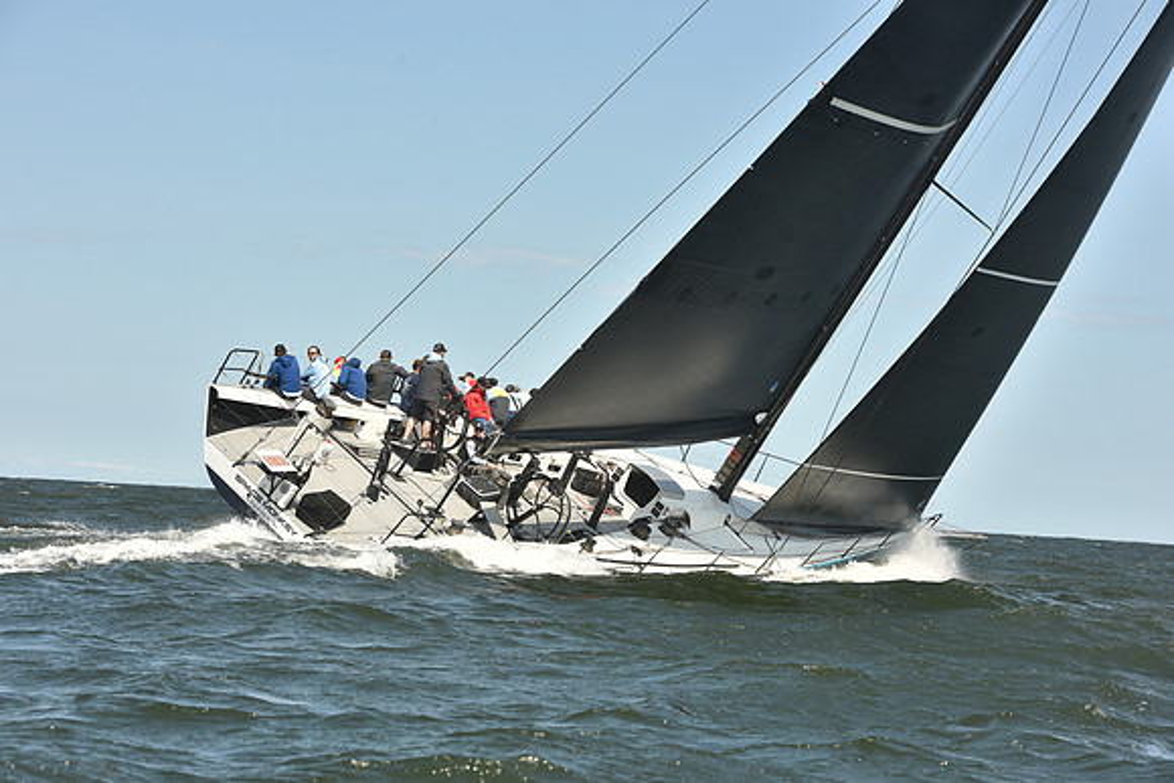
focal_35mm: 98
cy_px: 392
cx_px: 587
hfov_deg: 20.8
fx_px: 3196
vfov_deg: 14.0
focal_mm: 98
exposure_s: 1/800
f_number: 8
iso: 250
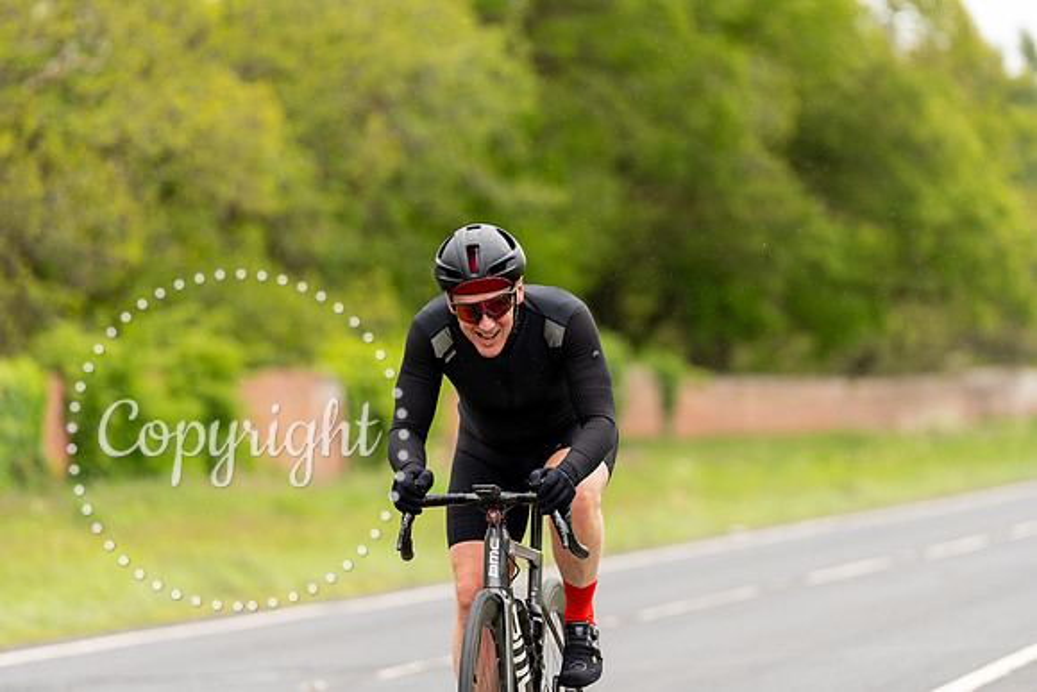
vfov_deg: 6.9
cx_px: 518
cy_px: 346
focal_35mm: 200
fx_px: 5762
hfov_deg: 10.3
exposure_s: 1/1000
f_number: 3.5
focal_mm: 200
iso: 400
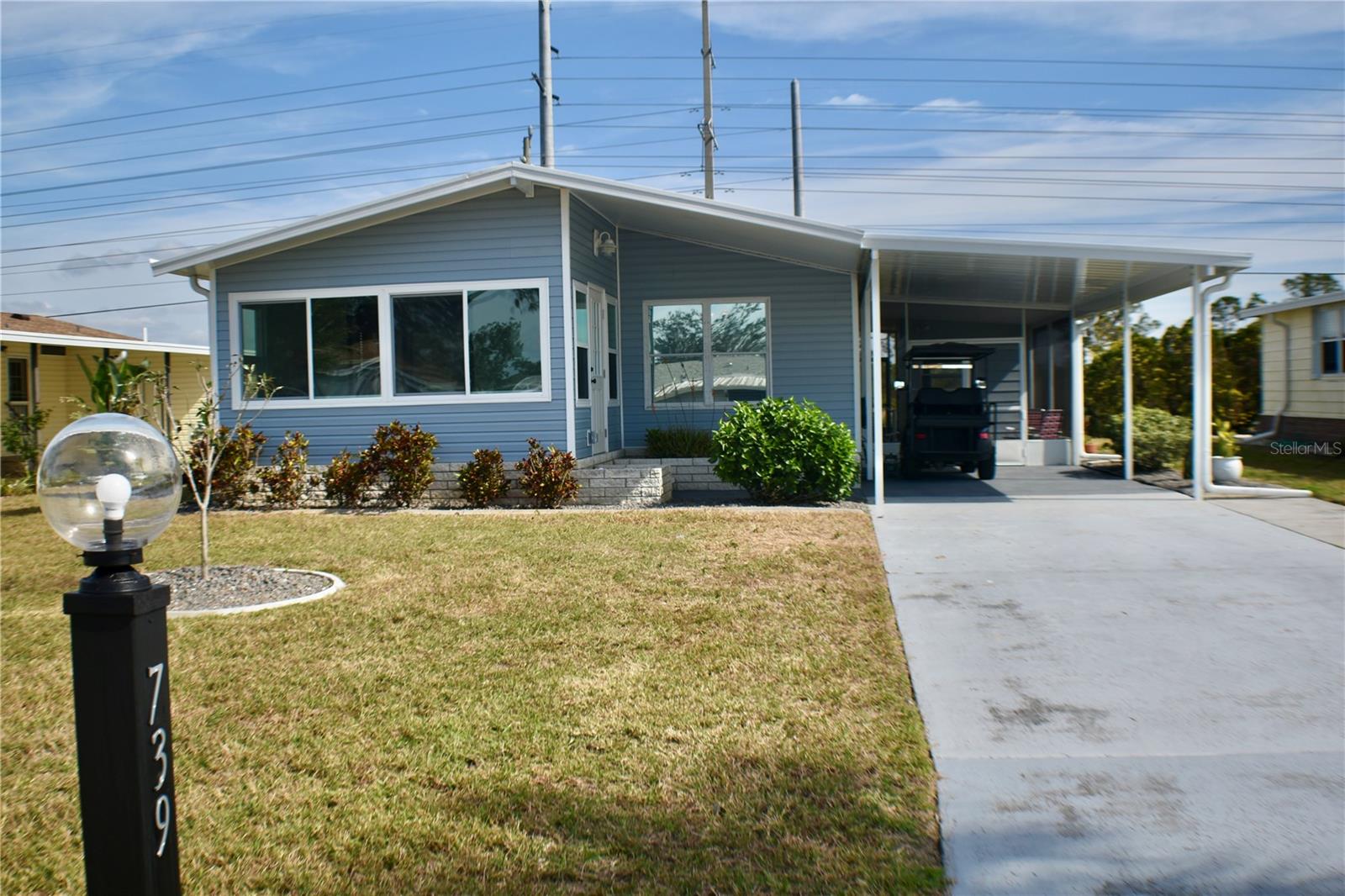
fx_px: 1625
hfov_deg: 45.0
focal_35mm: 44
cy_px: 448
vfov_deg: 30.8
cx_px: 672
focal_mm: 29
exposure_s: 1/800
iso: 100
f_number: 4.2
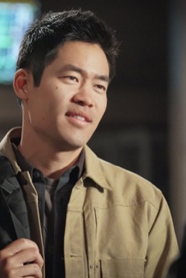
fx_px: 1262
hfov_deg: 8.4
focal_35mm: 163
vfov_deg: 12.6
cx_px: 48
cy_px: 139
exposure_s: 1/125
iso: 20000
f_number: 2.8
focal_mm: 106
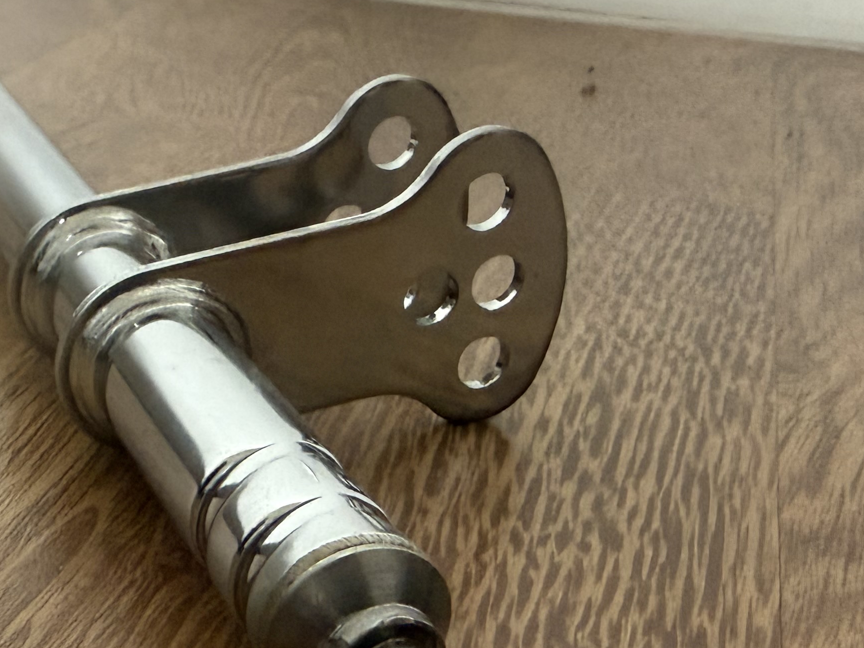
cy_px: 439
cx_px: 119
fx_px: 1398
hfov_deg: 32.9
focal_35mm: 56
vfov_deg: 25.9
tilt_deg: -27.4
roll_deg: -2.2
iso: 500
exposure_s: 1/60
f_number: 2.2
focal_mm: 2.22
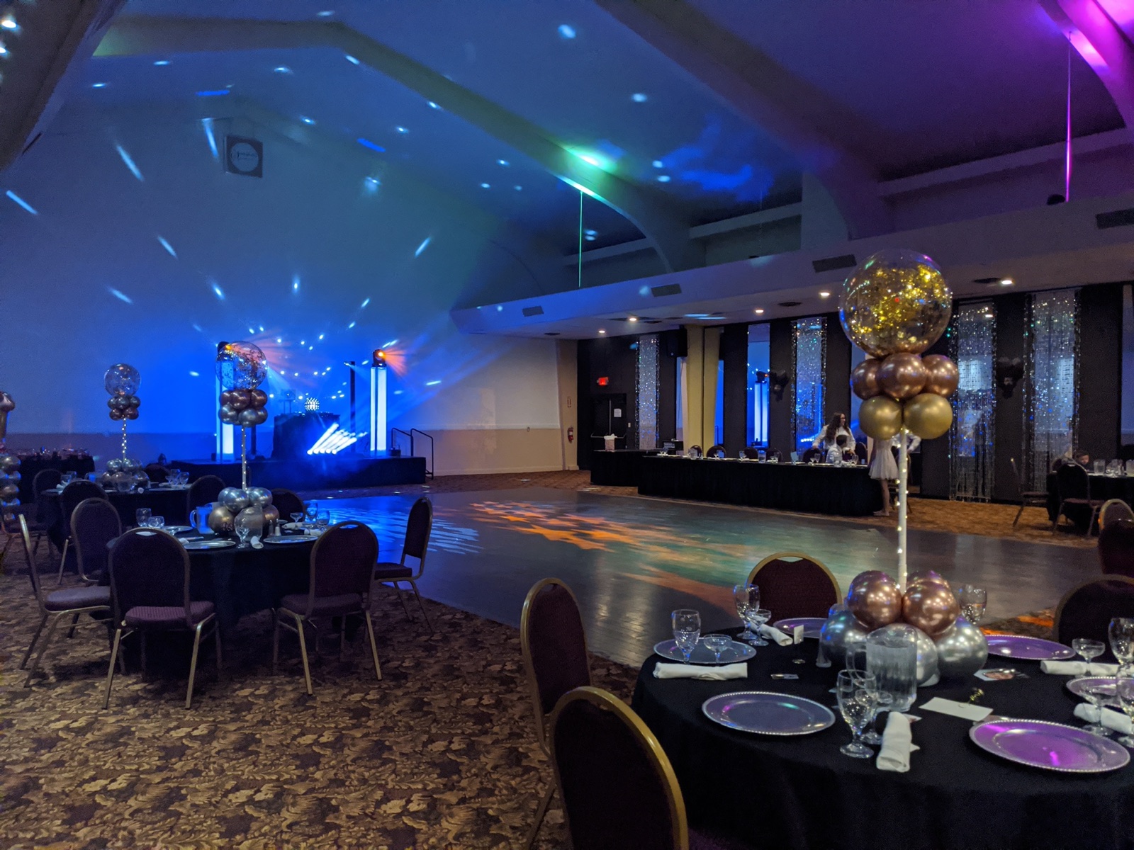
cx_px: 567
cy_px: 425
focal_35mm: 27
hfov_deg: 65.3
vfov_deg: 51.4
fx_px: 885
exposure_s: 1/23.1
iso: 492
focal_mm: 4.38
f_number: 1.73
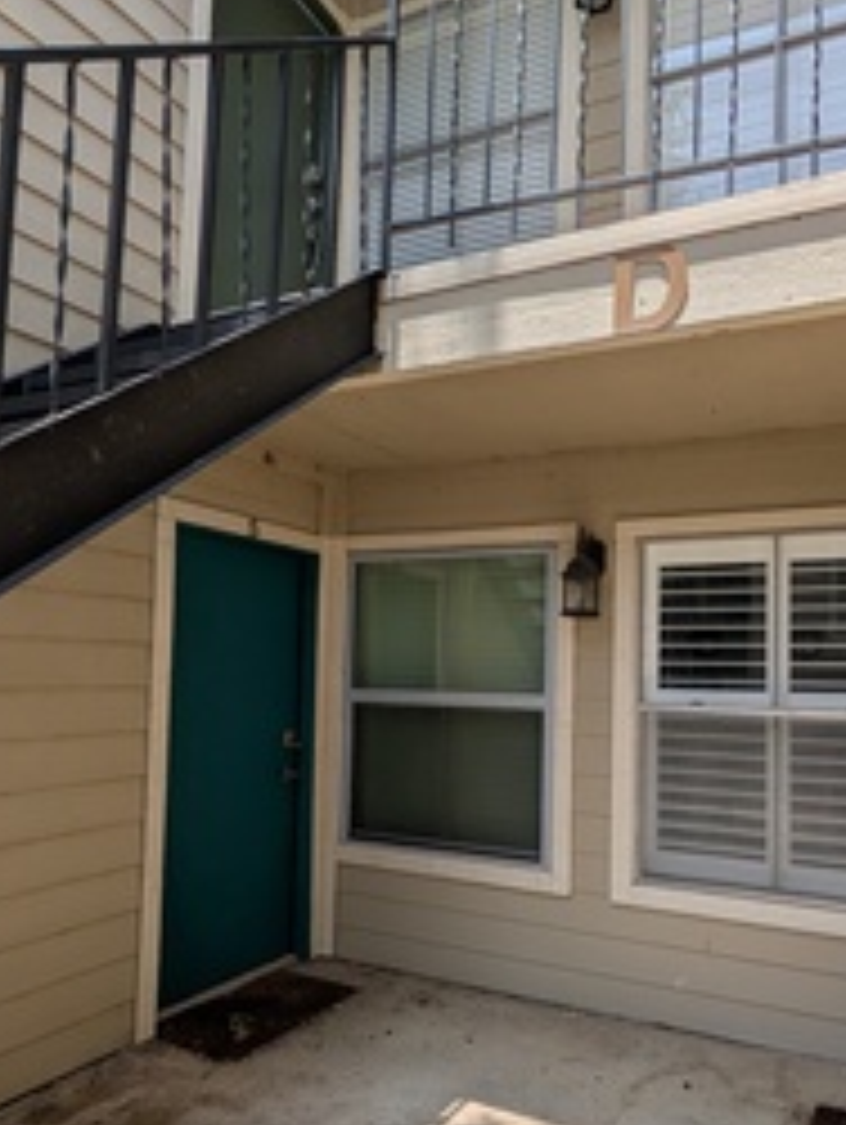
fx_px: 748
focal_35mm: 23
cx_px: 533
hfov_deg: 58.2
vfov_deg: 73.6
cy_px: 630
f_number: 1.7
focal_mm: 2.02
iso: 52
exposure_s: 1/2169
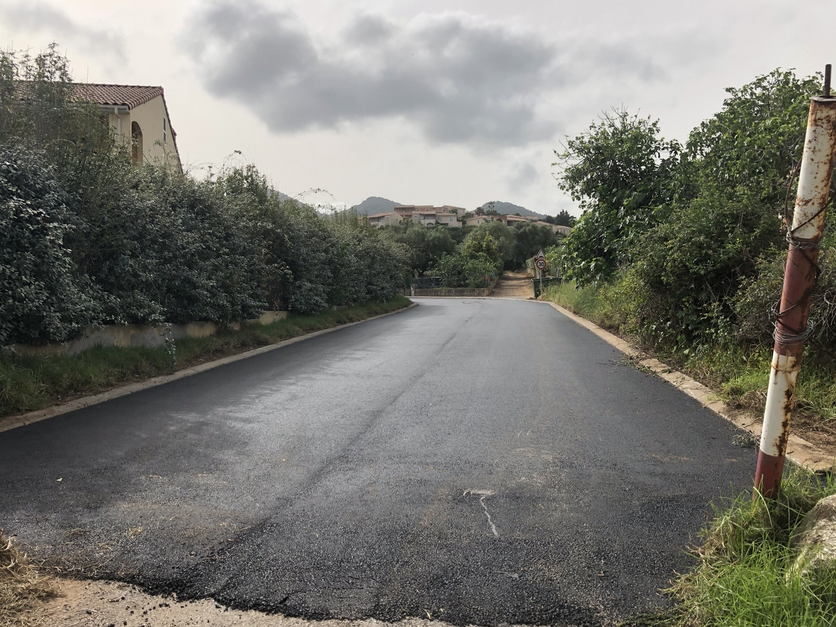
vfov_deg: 48.2
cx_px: 410
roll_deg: +1.9
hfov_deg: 61.7
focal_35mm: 29
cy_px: 313
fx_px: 700
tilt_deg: +1.7
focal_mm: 4
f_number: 1.8
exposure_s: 1/2404
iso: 20
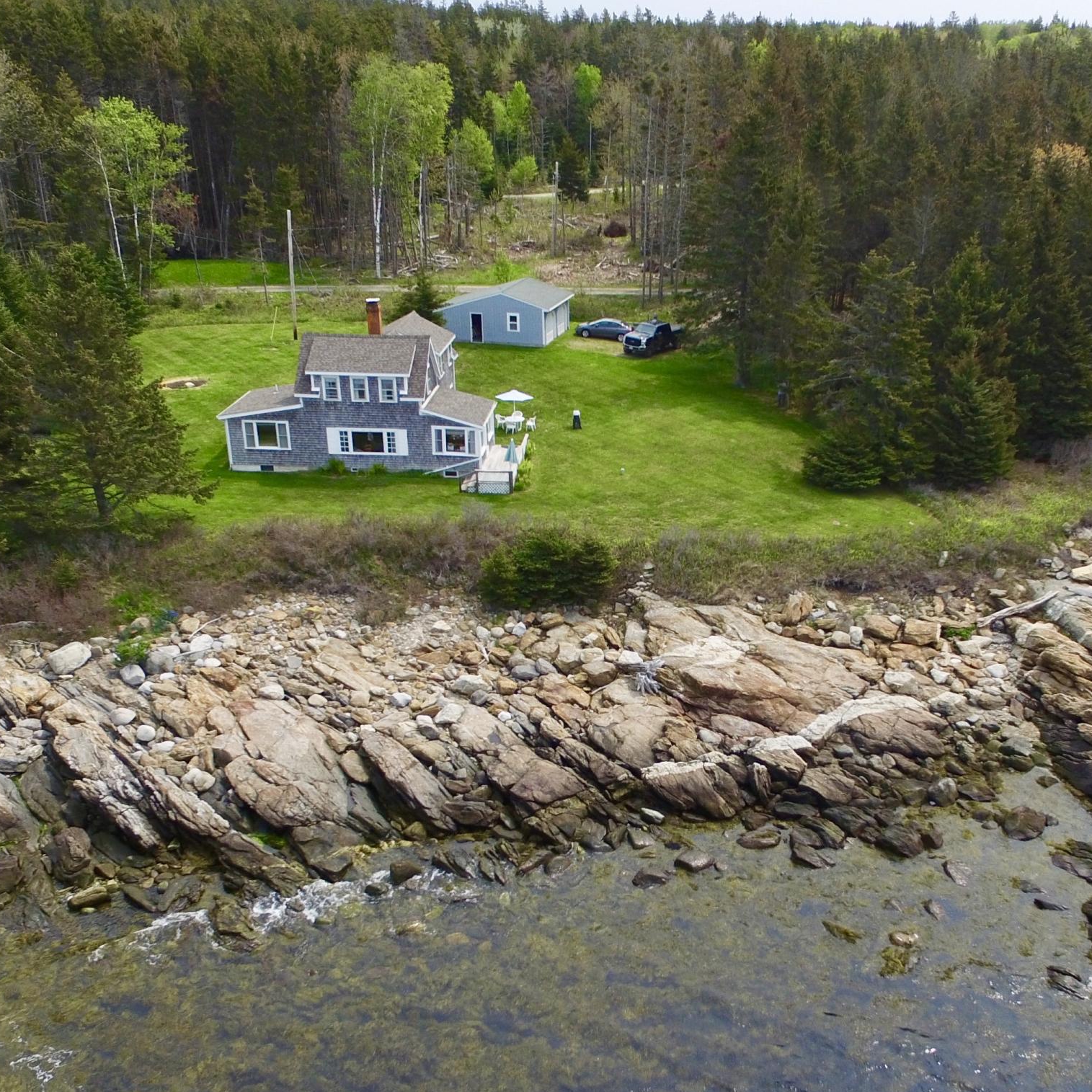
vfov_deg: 46.6
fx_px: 1249
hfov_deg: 46.9
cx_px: 671
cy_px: 718
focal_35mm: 35
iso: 100
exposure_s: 1/847
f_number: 2.8
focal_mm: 3.61
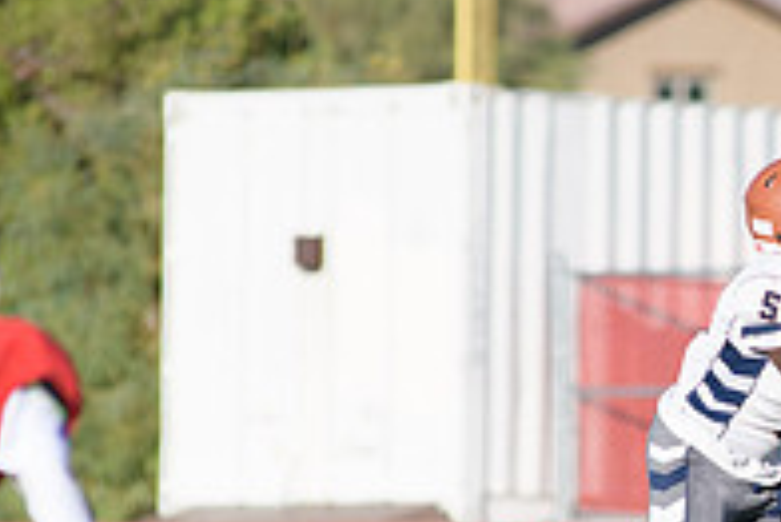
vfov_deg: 1.6
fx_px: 19235
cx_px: 793
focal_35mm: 886
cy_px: 452
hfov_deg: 2.3
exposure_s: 1/8000
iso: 1000
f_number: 5
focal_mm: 300
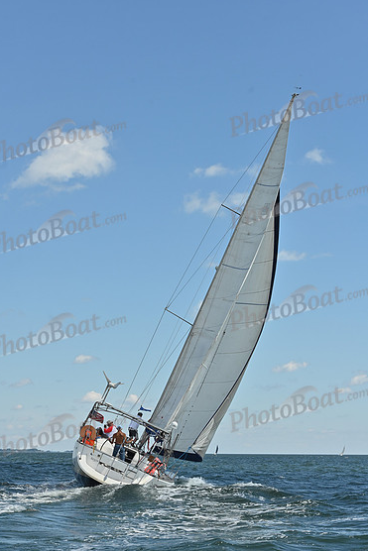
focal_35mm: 73
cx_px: 178
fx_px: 1119
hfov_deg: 18.7
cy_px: 269
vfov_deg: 27.7
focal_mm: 70
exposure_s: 1/1250
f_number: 8
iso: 250
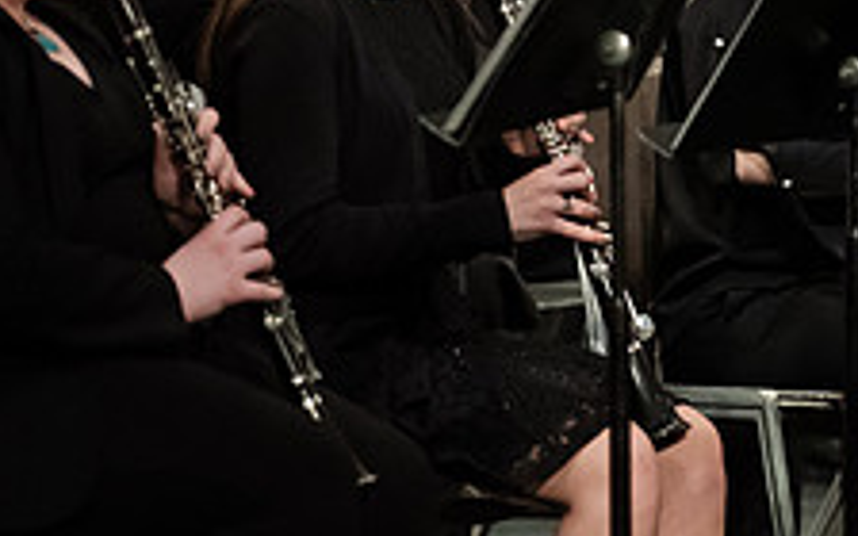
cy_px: -40
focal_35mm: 793
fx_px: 18543
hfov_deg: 2.6
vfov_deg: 1.7
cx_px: 847
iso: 4000
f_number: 3.5
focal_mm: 300
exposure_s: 1/250
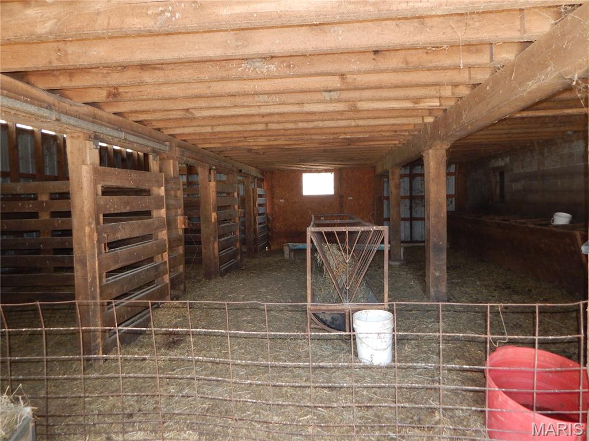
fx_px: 374
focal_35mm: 22
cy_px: 220
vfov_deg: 61.1
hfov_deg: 76.4
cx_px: 294
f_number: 3
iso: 200
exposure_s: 1/30
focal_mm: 4
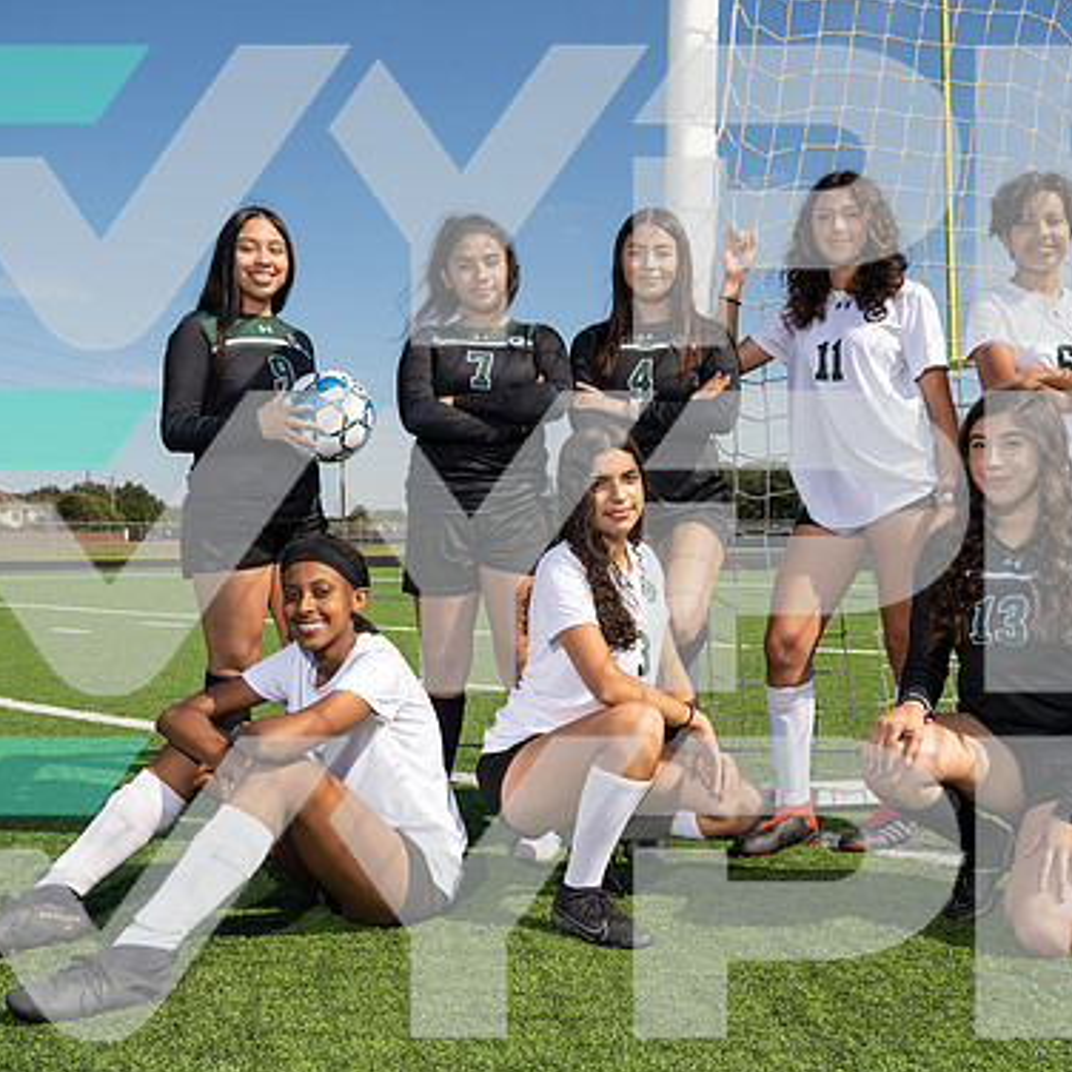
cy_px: 543
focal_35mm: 38
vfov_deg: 43.9
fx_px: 1331
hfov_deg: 43.8
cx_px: 587
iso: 100
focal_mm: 29
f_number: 8
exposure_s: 1/250
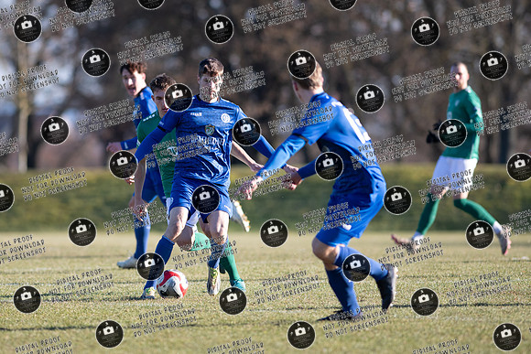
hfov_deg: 4.4
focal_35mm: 466
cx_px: 171
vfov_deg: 3.0
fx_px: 6870
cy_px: 144
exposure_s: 1/1600
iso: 280
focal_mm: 300
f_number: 3.2
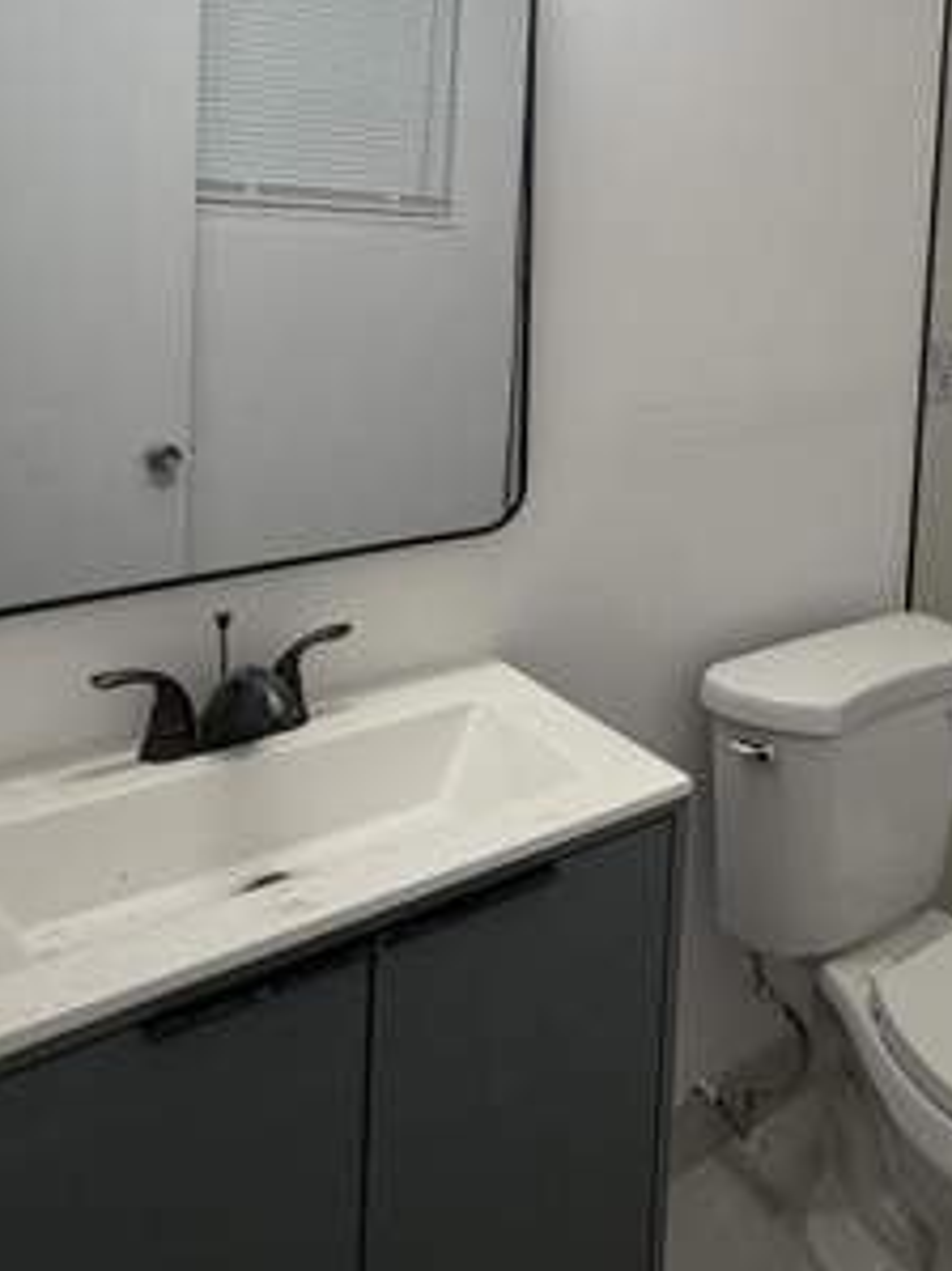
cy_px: 323
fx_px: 1101
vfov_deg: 57.1
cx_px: 876
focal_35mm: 30
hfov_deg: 42.5
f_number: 2.2
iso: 100
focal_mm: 2.22
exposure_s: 1/120
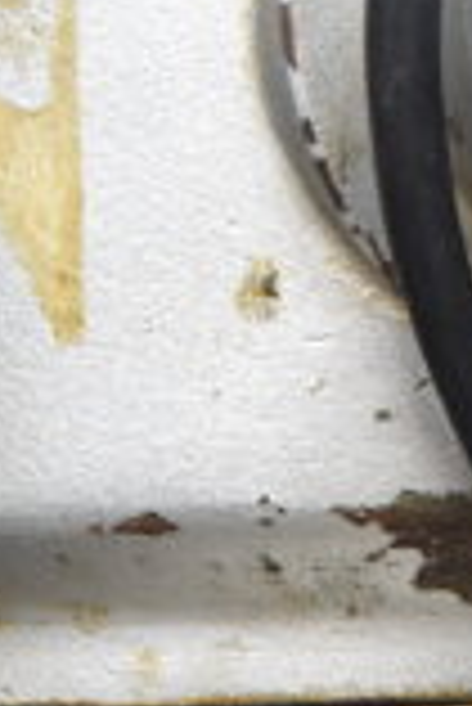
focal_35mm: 157
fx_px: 3081
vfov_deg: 11.6
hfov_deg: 8.8
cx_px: 328
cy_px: 1455
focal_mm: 18
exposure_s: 1/30
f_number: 3.5
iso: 720
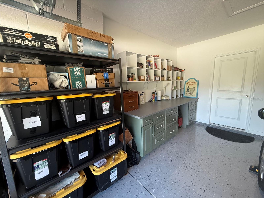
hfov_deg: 102.1
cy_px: 99
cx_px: 132
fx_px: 107
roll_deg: +0.6
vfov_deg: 85.7
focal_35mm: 14
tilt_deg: -7.9
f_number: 2.2
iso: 320
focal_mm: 2.22
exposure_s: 1/120
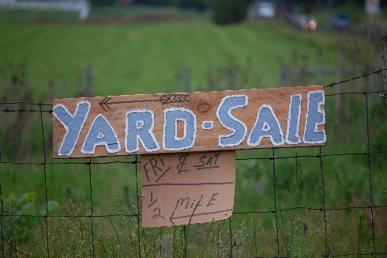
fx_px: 2659
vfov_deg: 5.5
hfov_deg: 8.3
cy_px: 129
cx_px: 194
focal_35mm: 248
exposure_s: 1/640
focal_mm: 165
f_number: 5.3
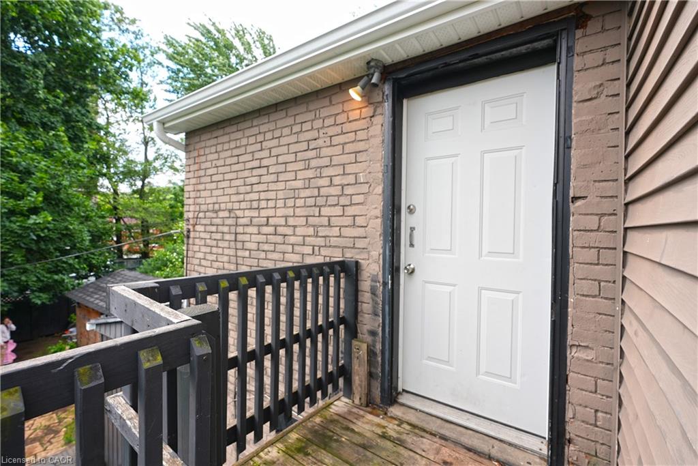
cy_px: 233
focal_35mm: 16
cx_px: 349
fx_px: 310
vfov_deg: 73.8
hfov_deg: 96.7
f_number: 4.5
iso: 80
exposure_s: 1/80
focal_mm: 16
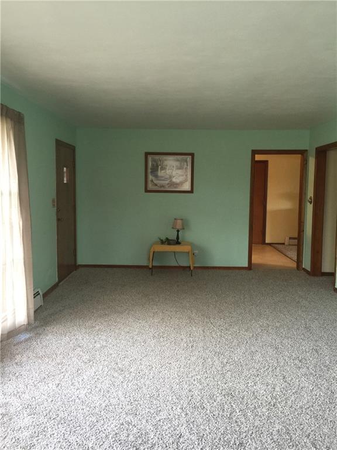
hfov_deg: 48.2
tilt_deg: -8.1
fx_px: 376
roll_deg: +0.2
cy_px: 225
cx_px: 168
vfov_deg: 61.7
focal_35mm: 29
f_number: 2.2
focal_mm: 4.15
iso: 80
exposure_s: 1/15
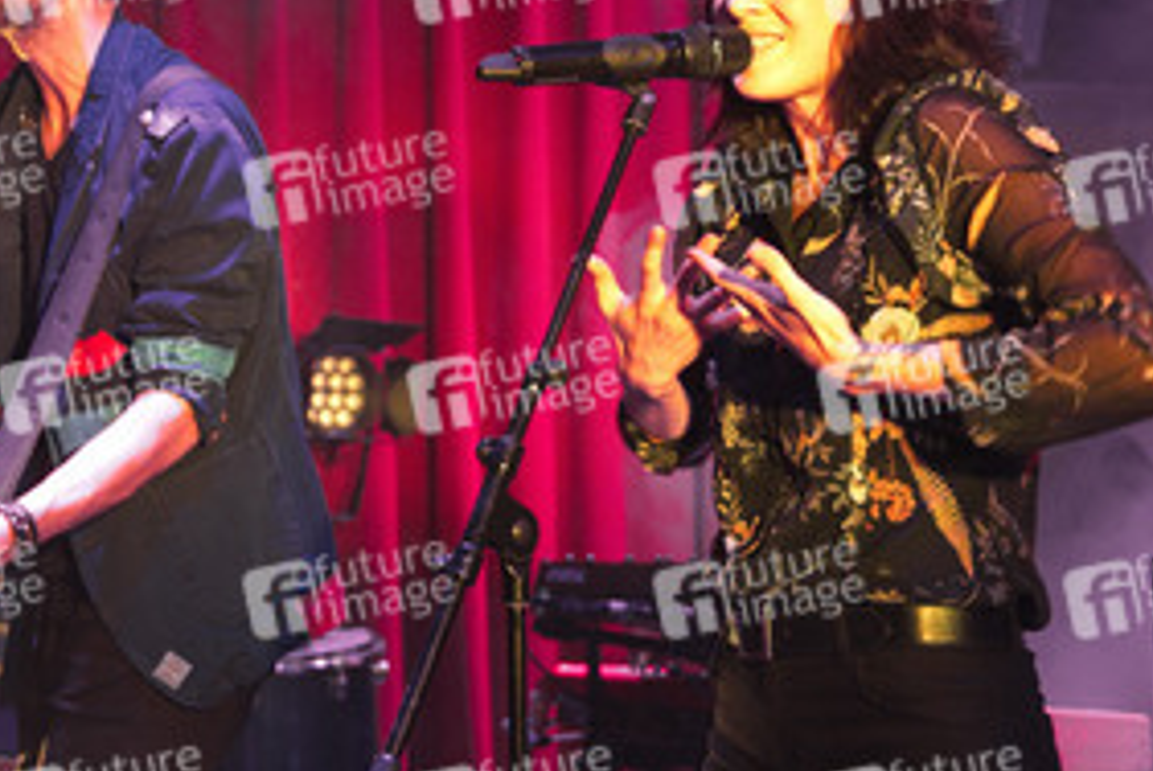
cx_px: 402
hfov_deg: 31.2
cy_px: 283
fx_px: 2052
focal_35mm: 64
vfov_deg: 21.2
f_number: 2.8
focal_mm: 40
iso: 3200
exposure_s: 1/125
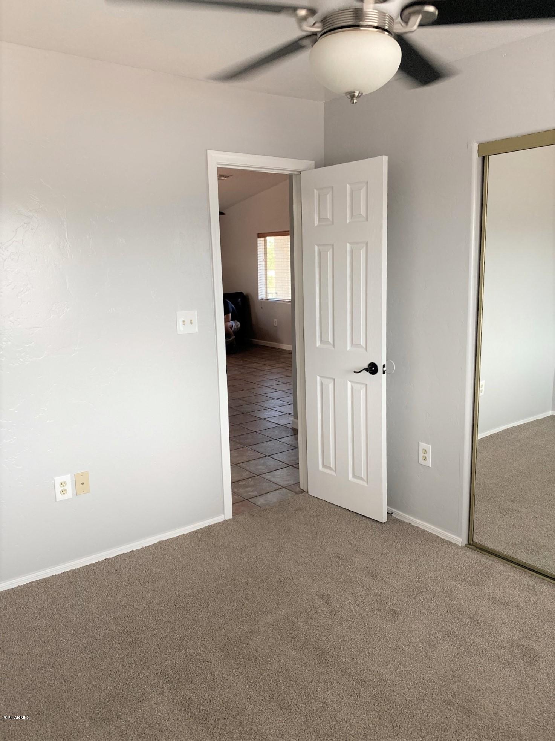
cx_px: 278
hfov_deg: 53.0
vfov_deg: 67.3
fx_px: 556
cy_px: 370
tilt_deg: -9.2
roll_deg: -0.8
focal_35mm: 26
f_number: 1.8
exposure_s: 1/121
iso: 125
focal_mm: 4.25
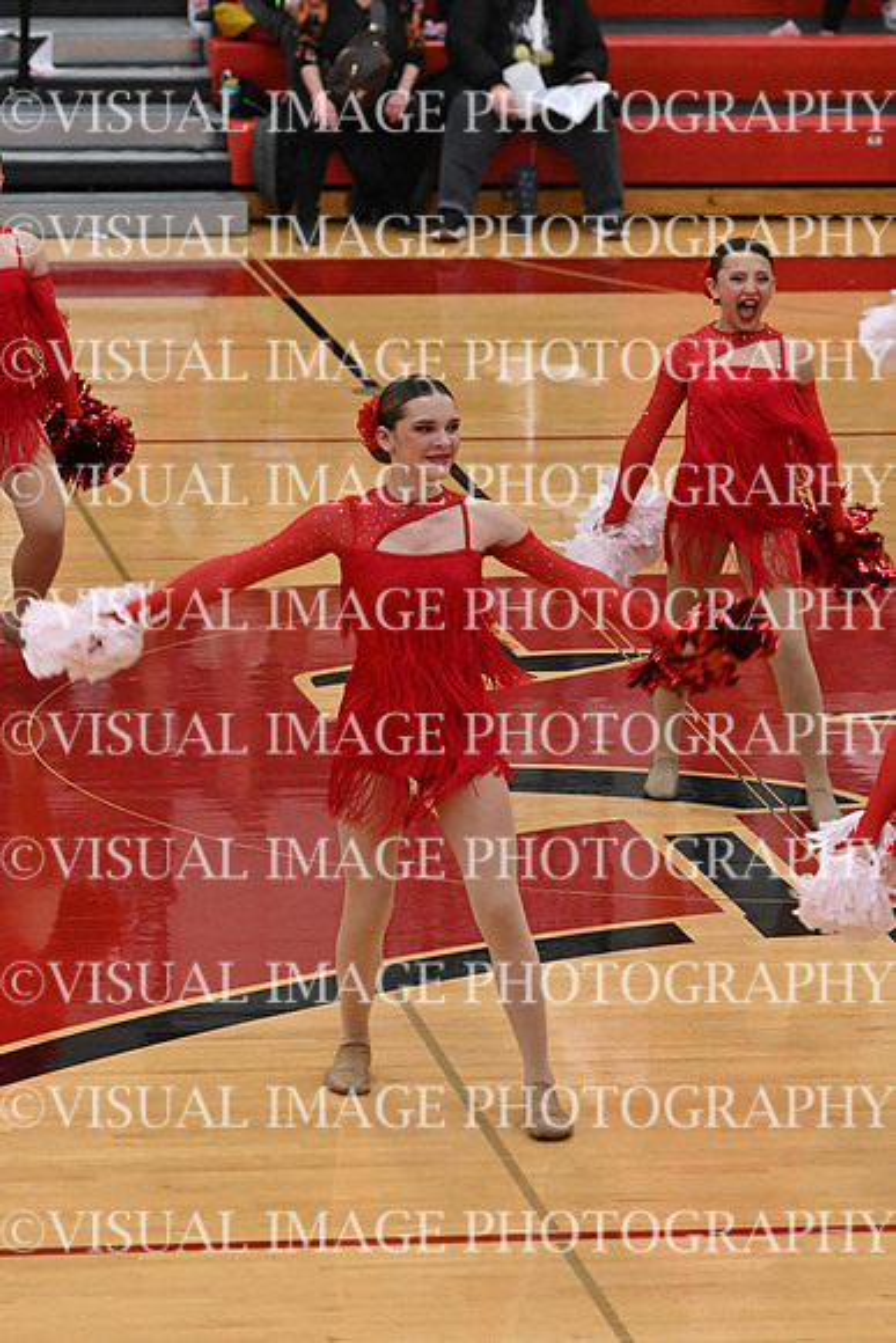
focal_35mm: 180
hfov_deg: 7.6
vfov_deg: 11.4
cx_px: 448
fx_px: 6715
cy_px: 672
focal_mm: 120
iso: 6400
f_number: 4
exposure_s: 1/400
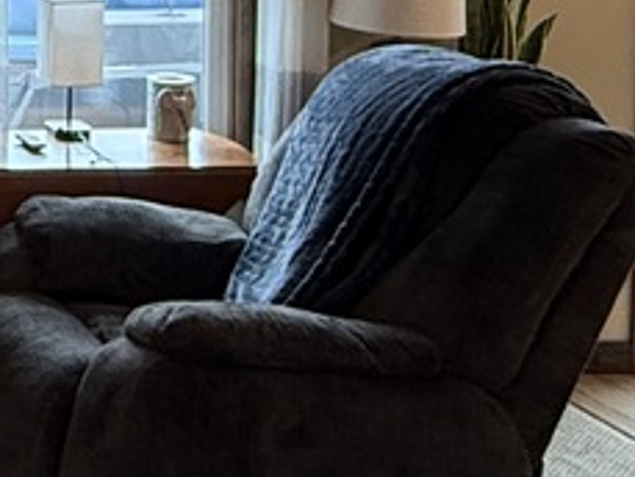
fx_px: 1615
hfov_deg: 17.9
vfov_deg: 16.2
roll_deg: +0.5
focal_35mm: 88
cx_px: -496
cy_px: -78
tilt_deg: -3.2
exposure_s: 1/120
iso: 320
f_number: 2.2
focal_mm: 2.22
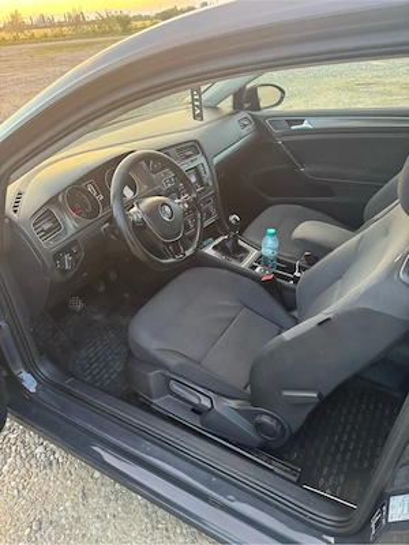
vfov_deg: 71.6
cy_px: 272
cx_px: 204
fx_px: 378
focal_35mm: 24
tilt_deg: -31.0
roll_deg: +4.0
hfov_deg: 56.8
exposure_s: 1/60
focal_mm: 6.76
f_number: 1.78
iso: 640
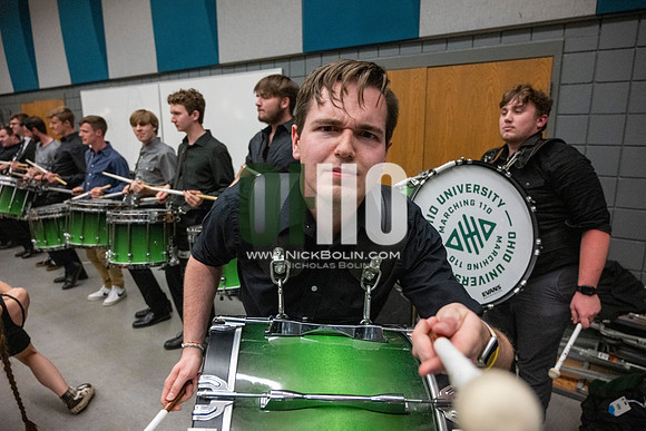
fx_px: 431
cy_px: 216
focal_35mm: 24
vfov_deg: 53.2
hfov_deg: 73.7
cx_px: 323
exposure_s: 1/500
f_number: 4
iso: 10000
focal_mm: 24
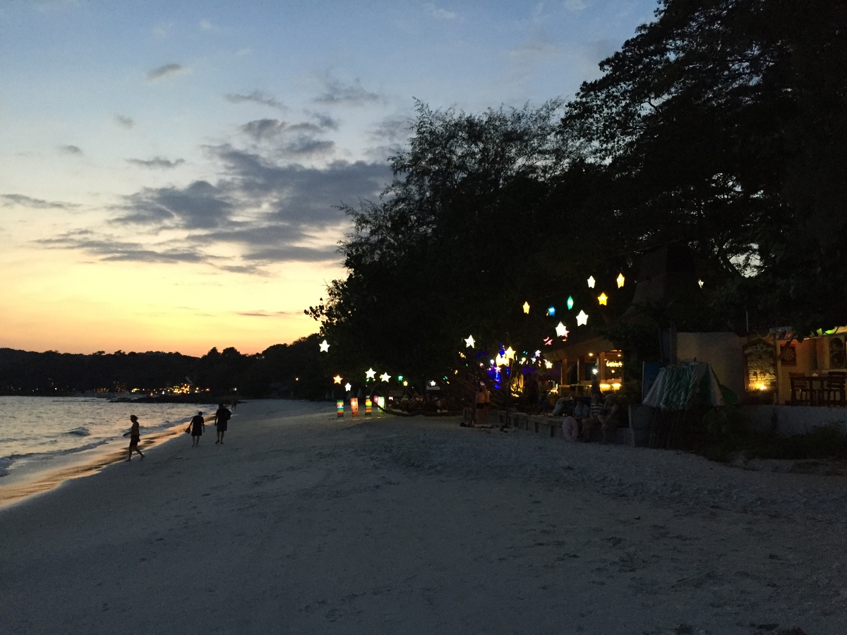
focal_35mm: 29
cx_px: 424
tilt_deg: +5.8
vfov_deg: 48.2
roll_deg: -1.4
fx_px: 710
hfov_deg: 61.7
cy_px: 318
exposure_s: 1/30
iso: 200
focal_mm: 4.15
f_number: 2.2
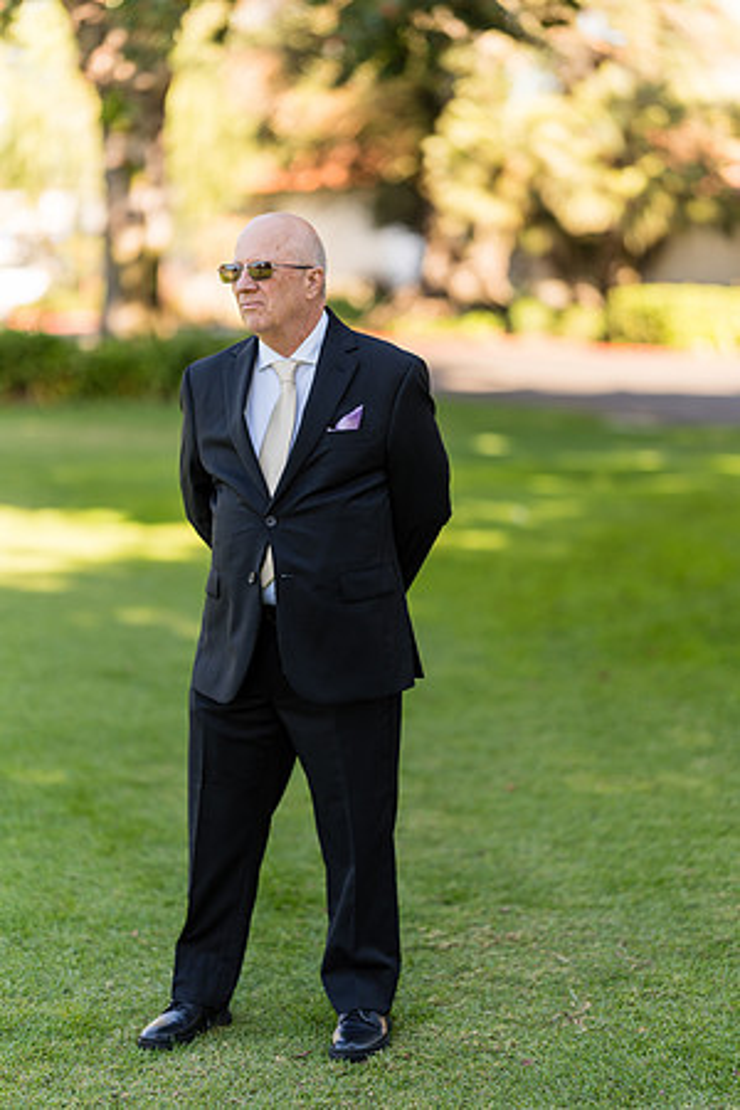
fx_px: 2621
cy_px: 555
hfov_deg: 16.1
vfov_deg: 23.9
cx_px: 370
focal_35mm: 85
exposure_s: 1/1000
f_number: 1.4
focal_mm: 85
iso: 100
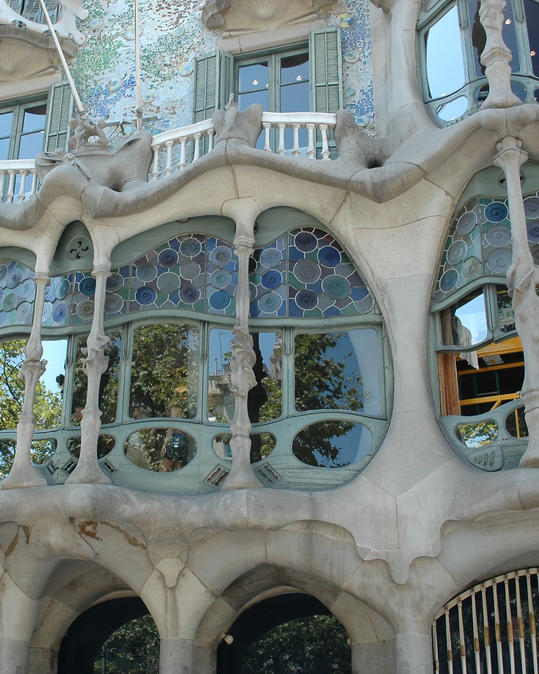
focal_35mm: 51
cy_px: 337
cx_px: 181
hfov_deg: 29.5
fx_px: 1017
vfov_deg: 36.7
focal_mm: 24
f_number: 8
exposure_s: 1/60
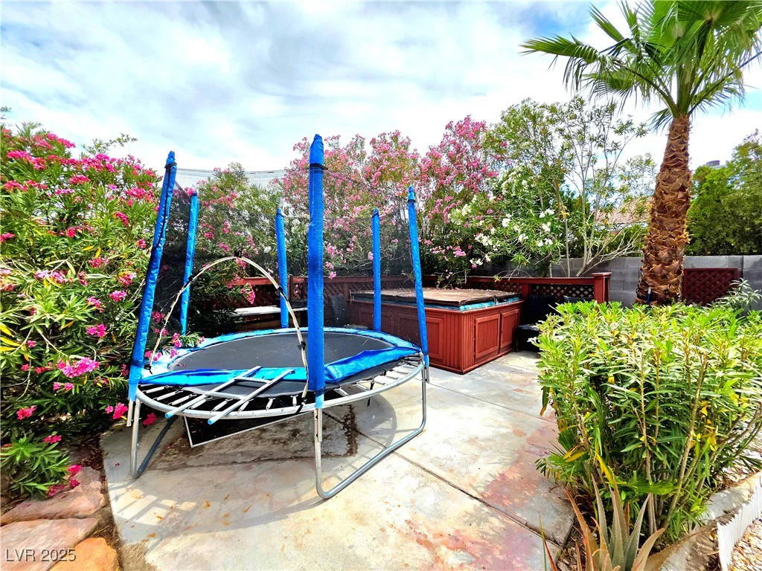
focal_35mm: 13
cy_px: 286
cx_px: 381
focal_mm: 2.2
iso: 40
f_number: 1.9
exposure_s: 1/2000
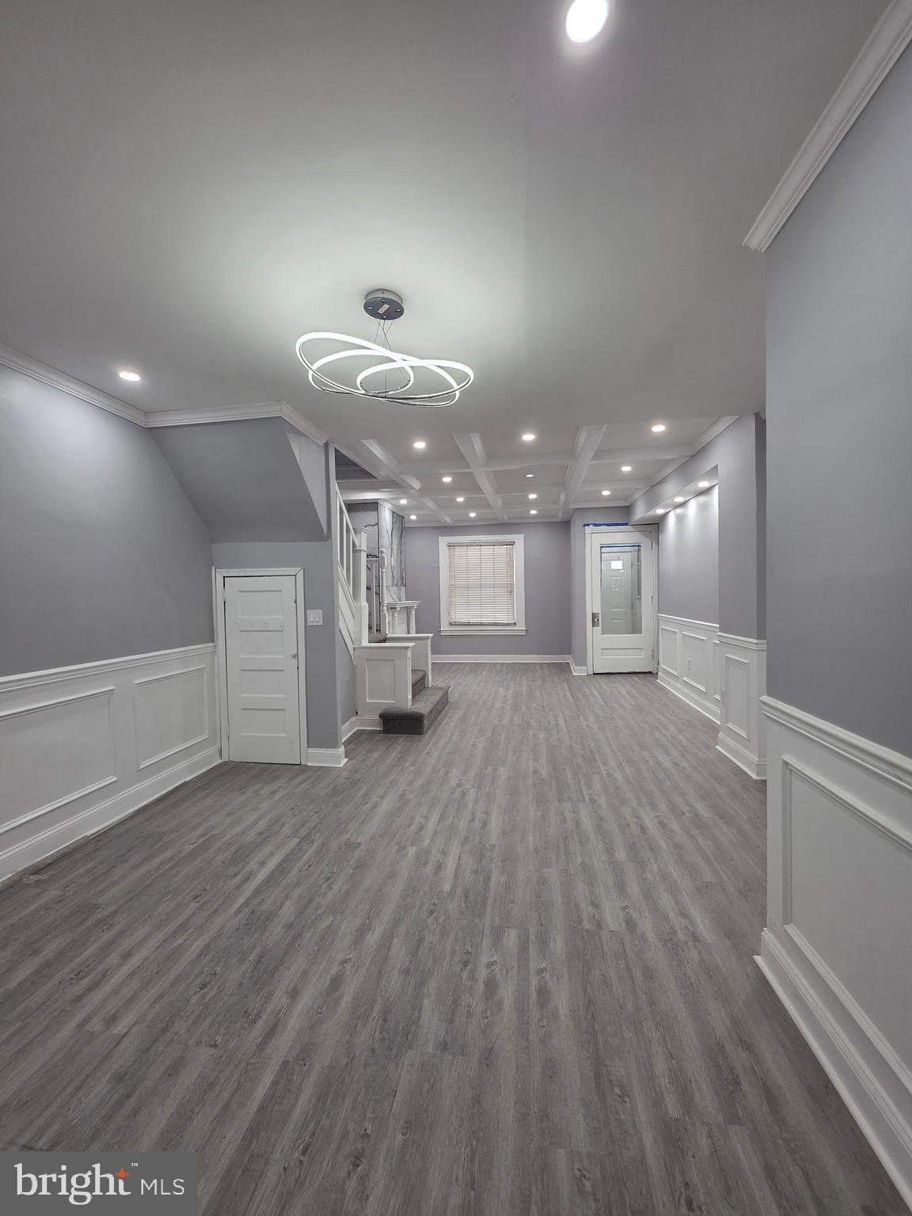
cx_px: 456
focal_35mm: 13
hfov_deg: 89.9
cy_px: 608
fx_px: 457
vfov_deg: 106.2
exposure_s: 1/120
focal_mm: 2.2
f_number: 1.9
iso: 160
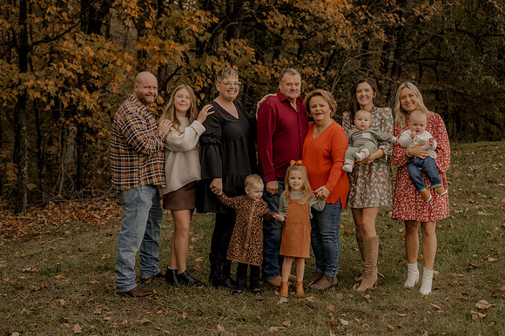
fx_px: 939
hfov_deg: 30.1
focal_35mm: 67
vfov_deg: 20.3
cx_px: 252
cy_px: 168
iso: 250
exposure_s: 1/160
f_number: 2.8
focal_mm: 45
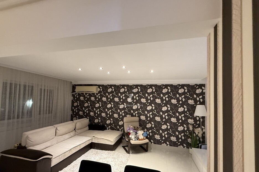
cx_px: 128
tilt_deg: +2.0
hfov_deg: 96.7
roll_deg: -1.3
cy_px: 95
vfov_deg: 73.5
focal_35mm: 16
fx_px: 115
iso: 640
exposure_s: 1/50
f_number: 2.2
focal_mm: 2.22
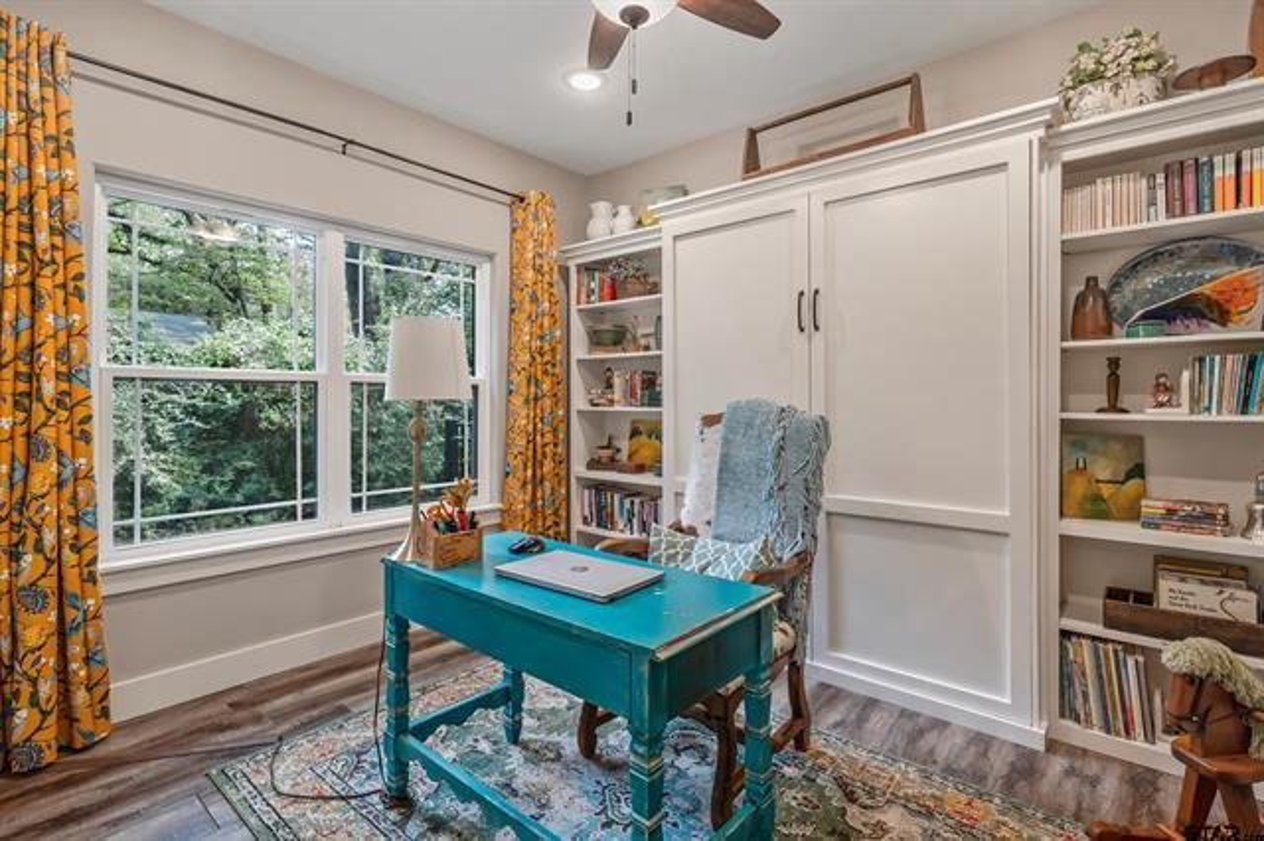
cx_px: 632
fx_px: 597
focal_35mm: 17
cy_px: 420
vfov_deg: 70.4
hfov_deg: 93.3
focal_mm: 17
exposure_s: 1/25
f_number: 8
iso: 800
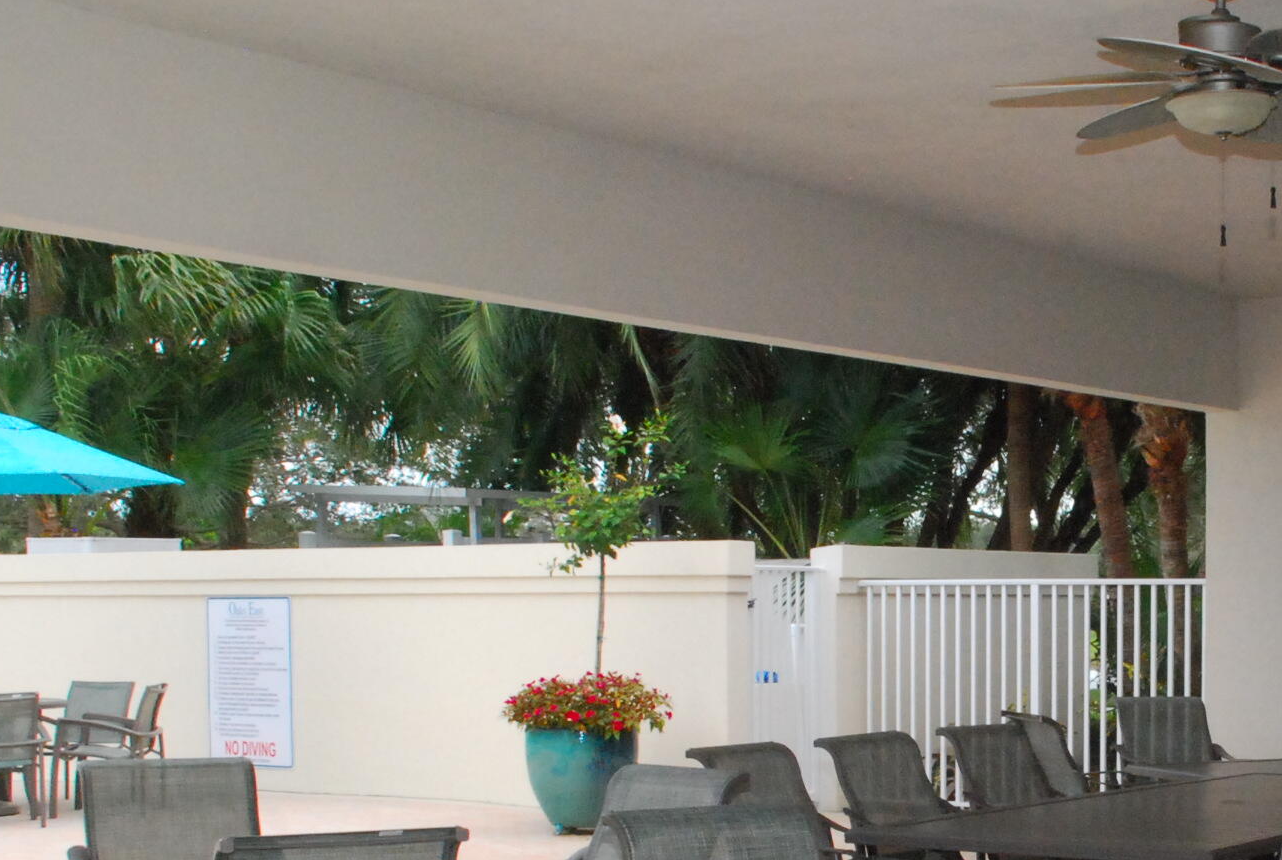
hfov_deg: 31.8
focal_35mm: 61
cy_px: 713
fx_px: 2176
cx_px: 1051
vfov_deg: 22.0
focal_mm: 18
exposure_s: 1/200
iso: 1600
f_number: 14
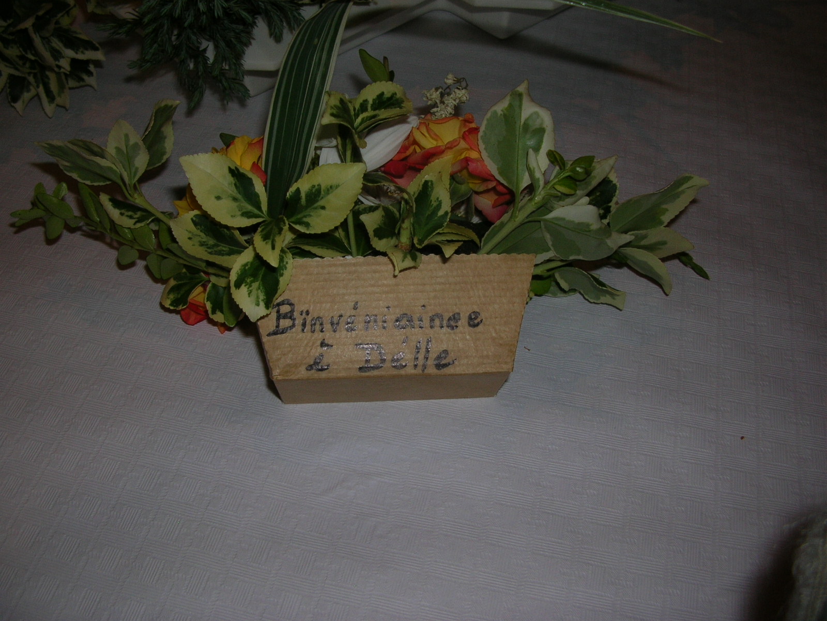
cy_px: 310
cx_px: 414
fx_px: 836
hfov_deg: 52.6
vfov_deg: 40.7
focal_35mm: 35
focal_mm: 5.8
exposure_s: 1/60.1
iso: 50
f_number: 2.8
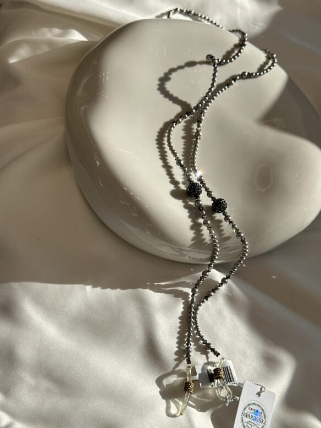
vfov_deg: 39.6
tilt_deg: -57.9
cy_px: 214
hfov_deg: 30.3
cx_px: 160
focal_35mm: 48
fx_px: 593
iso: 64
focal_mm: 6.86
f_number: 1.78
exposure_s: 1/5000
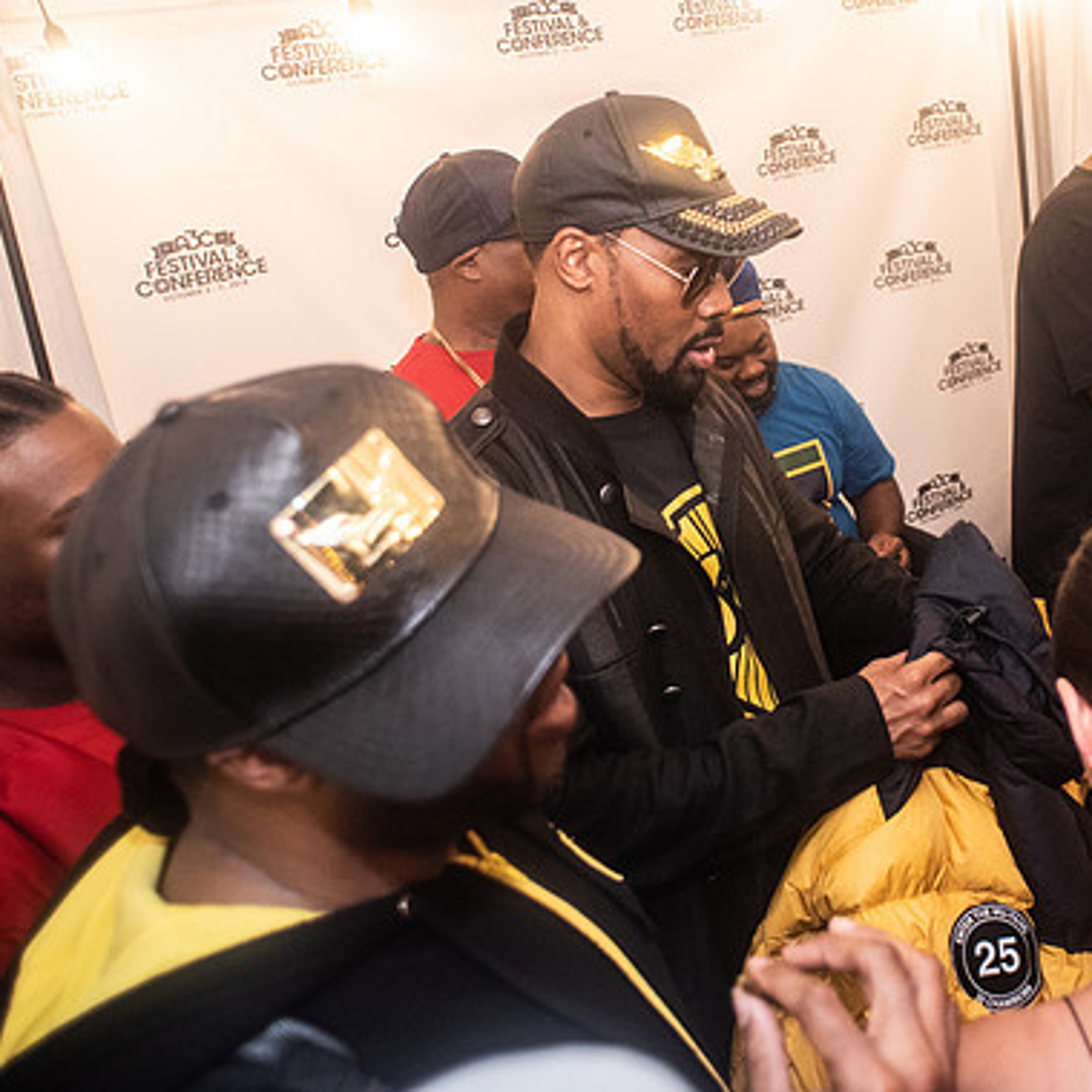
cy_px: 396
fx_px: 1178
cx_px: 803
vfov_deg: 49.2
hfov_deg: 48.1
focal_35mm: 33
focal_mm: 20
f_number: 3.5
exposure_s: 1/200
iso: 2000
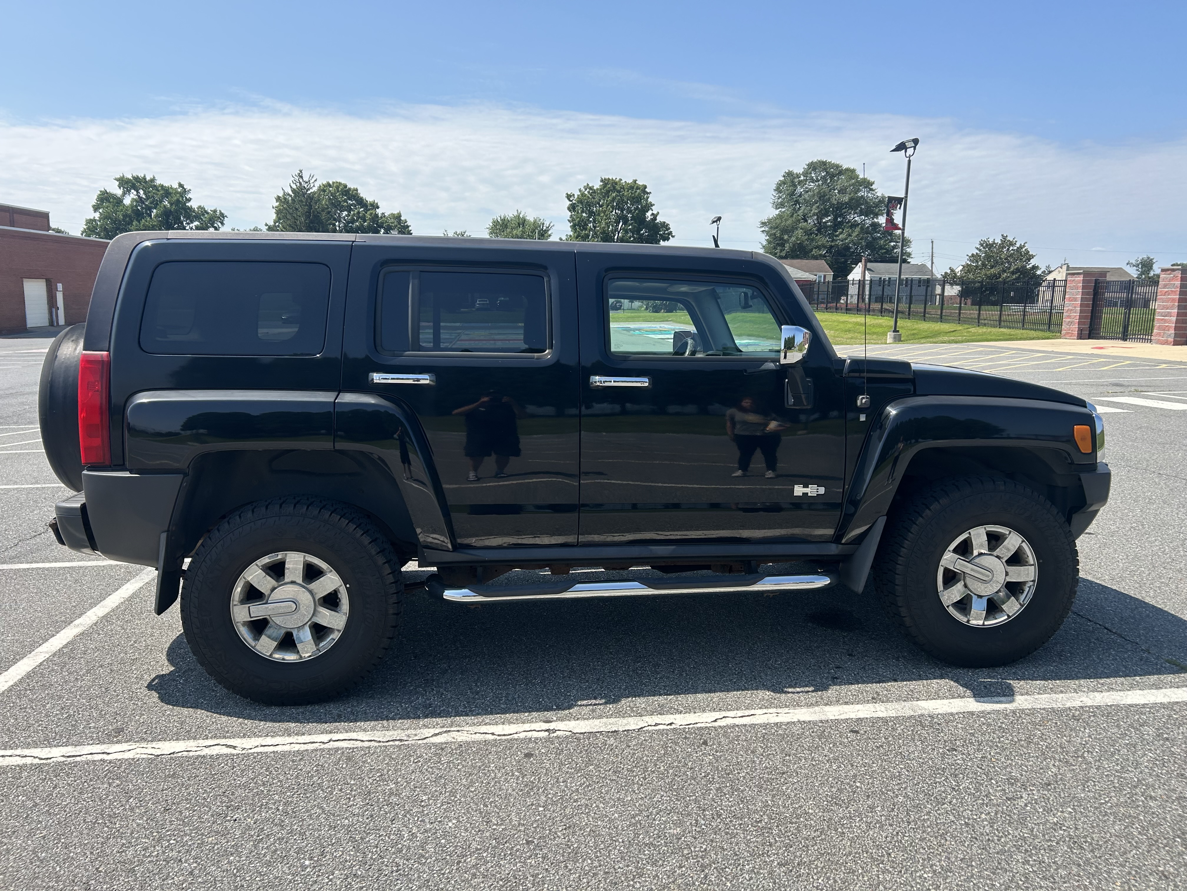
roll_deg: +0.0
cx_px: 594
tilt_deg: -8.0
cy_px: 446
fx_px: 892
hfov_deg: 67.3
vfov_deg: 53.1
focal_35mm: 26
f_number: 1.5
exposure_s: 1/2915
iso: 50
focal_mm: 5.7
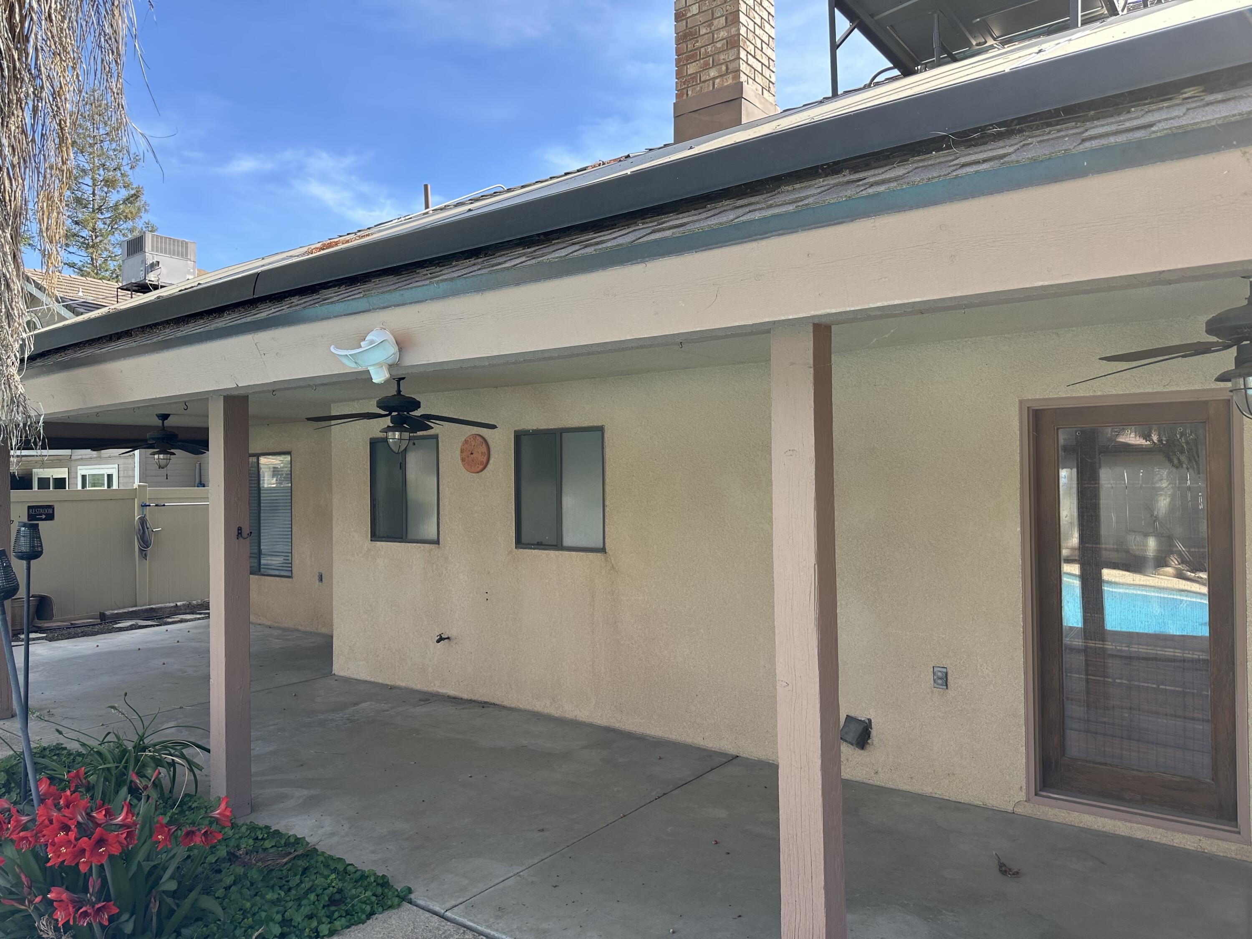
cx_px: 626
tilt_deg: +0.6
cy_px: 470
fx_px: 868
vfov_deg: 56.8
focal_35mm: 24
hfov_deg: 71.6
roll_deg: +0.9
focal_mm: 6.86
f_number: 1.78
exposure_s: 1/680
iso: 80
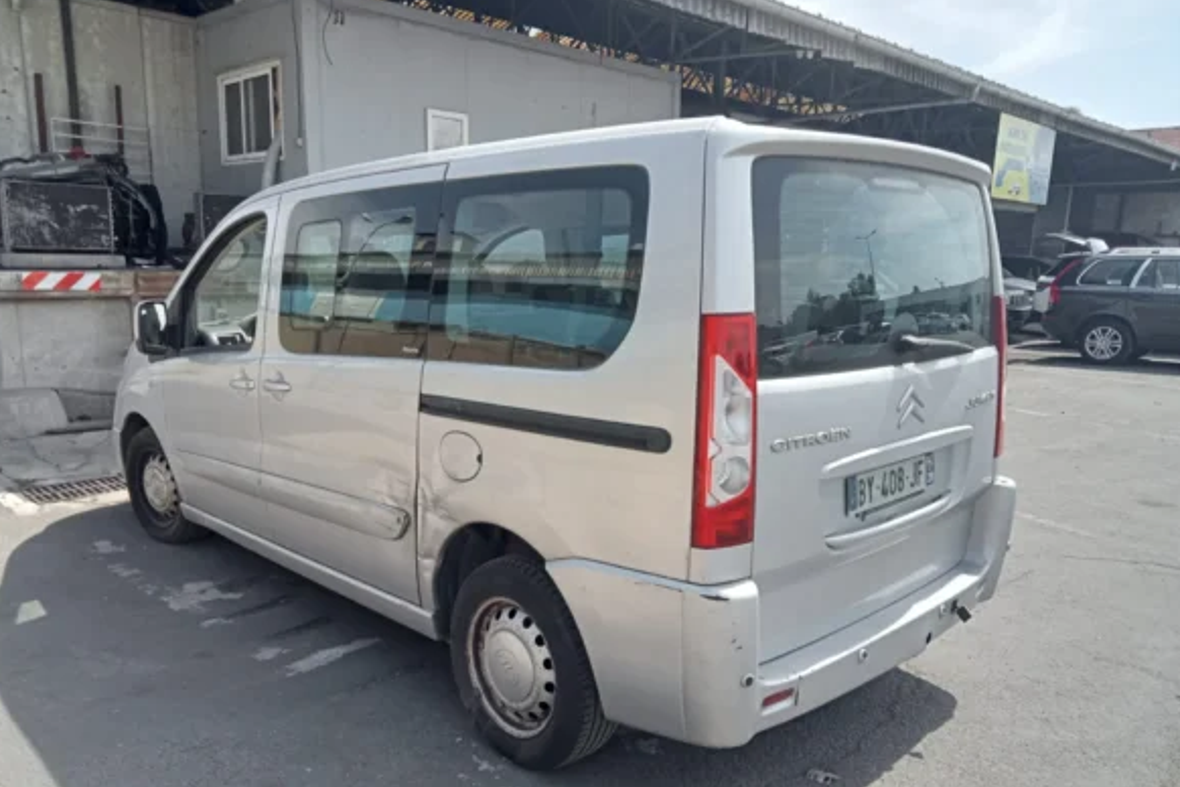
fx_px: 983
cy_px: 440
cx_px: 578
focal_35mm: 30
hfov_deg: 61.9
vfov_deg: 43.5
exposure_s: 1/661
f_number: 2.2
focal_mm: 3.46
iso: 100
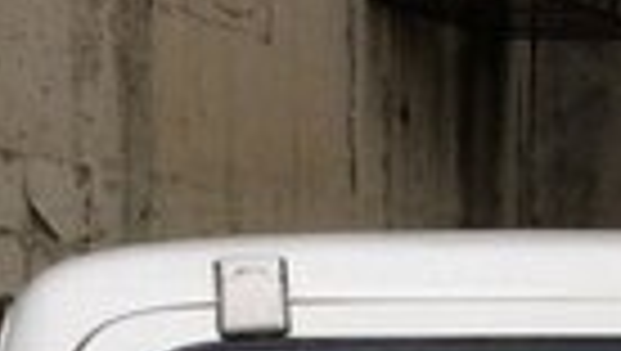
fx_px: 2489
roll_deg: -1.9
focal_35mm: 151
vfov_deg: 7.1
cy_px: 1087
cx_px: 612
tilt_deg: -15.2
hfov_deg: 14.0
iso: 50
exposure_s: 1/100
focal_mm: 4.15
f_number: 2.2
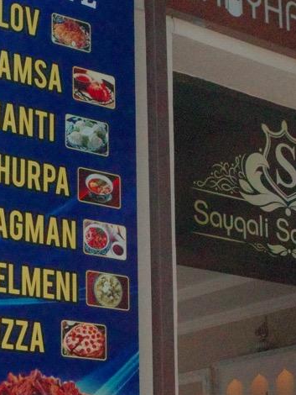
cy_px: 342
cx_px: 102
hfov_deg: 14.4
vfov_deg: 18.8
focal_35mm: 103
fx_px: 1173
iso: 6400
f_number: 10
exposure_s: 1/2000
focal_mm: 18.3
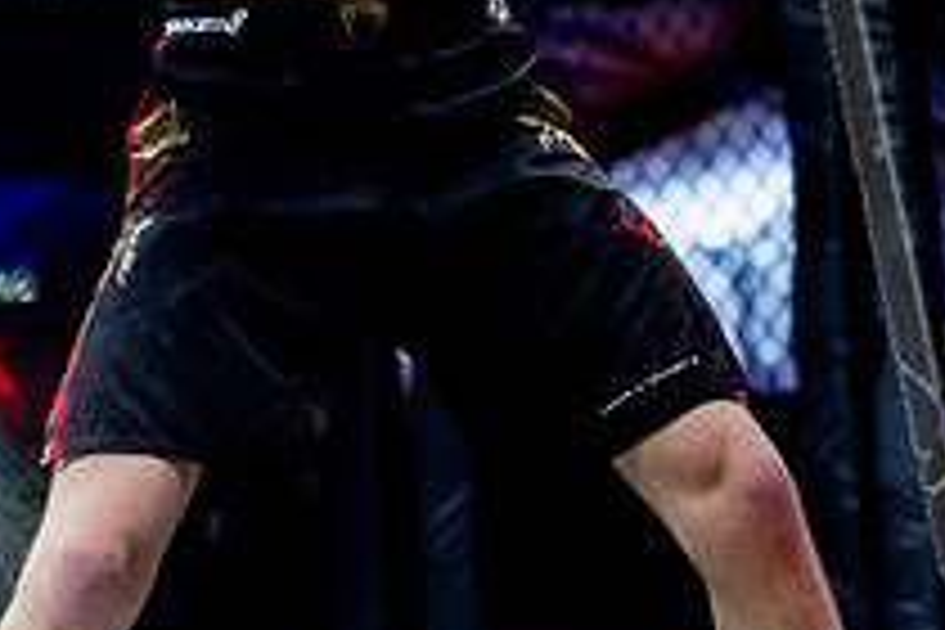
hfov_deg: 12.3
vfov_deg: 8.2
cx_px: 796
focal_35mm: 166
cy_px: -160
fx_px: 4357
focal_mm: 60
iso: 3200
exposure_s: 1/1250
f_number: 2.8
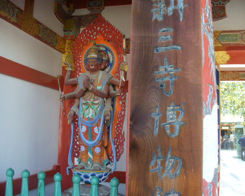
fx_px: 283
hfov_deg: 46.8
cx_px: 120
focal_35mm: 39
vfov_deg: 38.2
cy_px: 98
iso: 400
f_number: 2.8
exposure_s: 1/500
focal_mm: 6.1
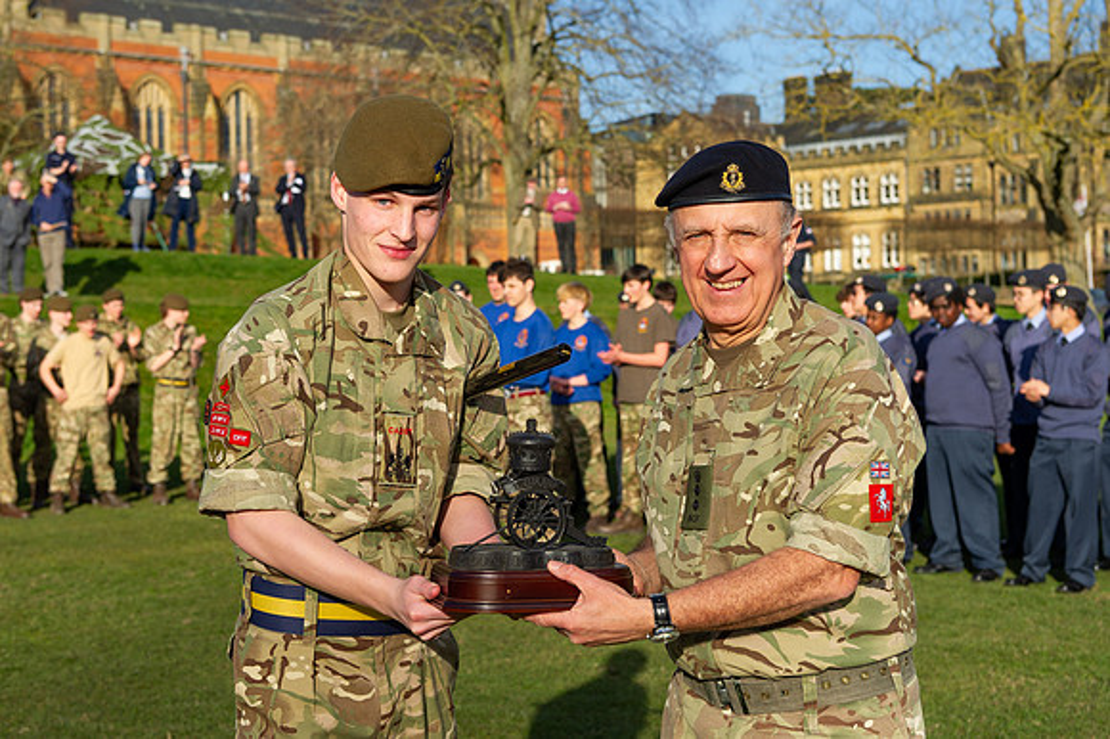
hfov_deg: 33.7
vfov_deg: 22.8
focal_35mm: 59
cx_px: 480
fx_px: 1830
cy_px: 325
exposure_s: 1/800
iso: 200
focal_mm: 52
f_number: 6.3
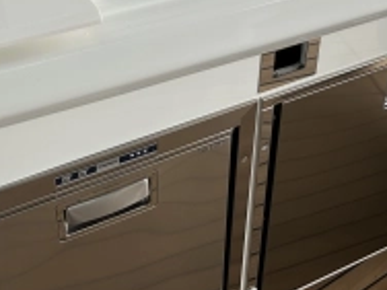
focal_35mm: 76
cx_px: 368
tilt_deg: -37.4
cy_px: -32
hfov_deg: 24.7
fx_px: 850
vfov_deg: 18.6
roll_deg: -6.0
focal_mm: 5.7
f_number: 1.5
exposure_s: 1/1058
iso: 50
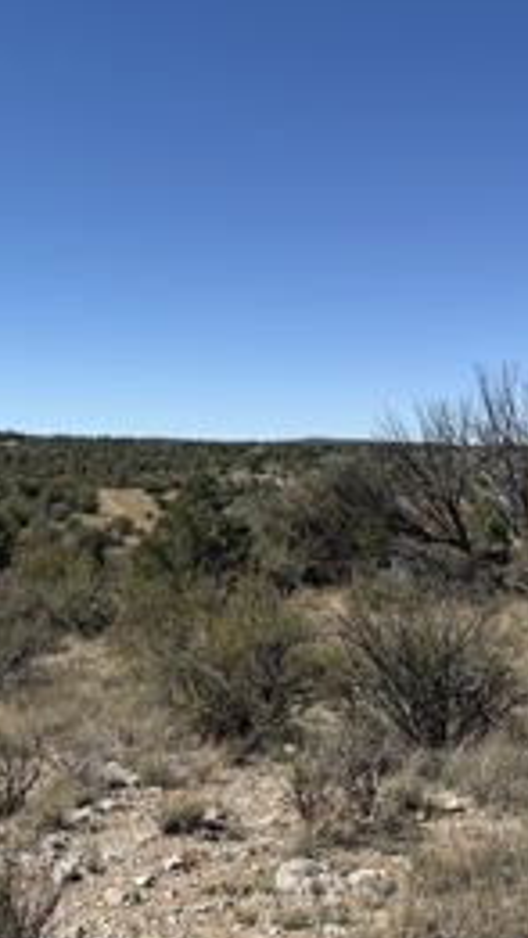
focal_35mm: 40
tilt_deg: -3.4
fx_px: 995
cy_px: 525
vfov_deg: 50.4
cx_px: 140
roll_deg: -0.5
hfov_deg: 29.3
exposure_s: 1/4975
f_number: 1.78
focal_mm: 6.76
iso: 80
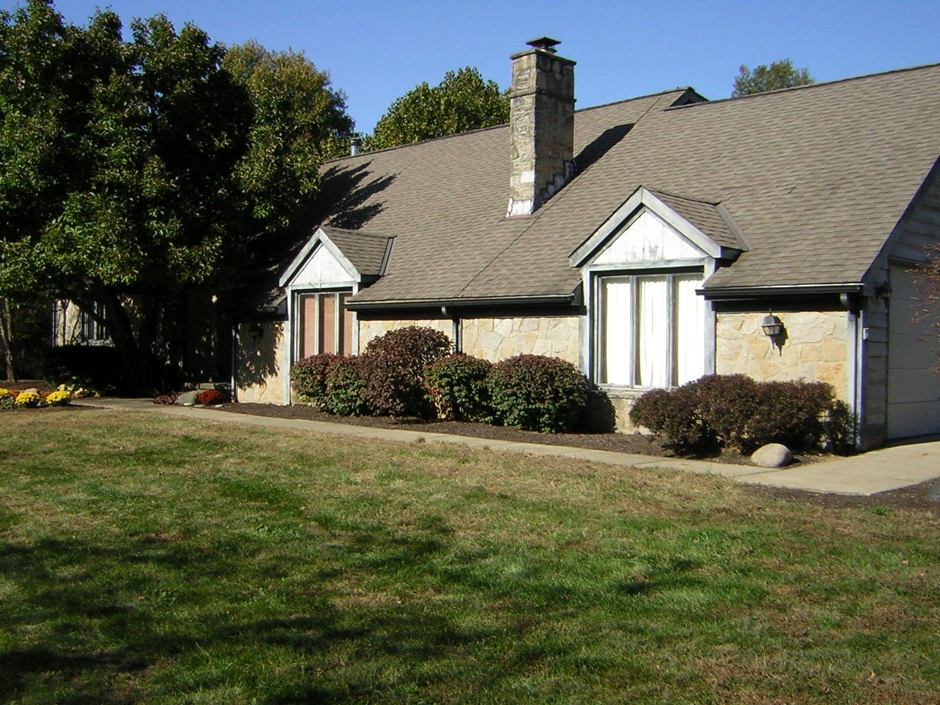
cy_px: 352
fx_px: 978
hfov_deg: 51.4
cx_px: 470
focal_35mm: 36
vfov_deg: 39.7
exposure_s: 1/333
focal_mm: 4.7
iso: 50
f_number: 5.2
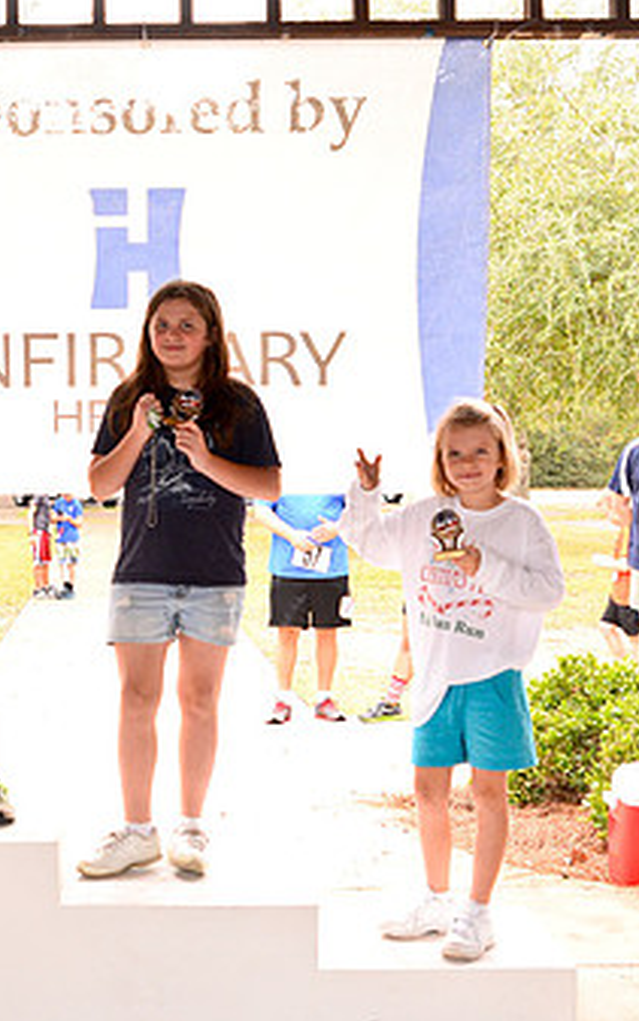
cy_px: 521
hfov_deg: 20.2
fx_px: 1753
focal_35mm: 63
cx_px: 48
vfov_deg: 32.5
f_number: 4
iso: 640
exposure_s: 1/125
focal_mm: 24
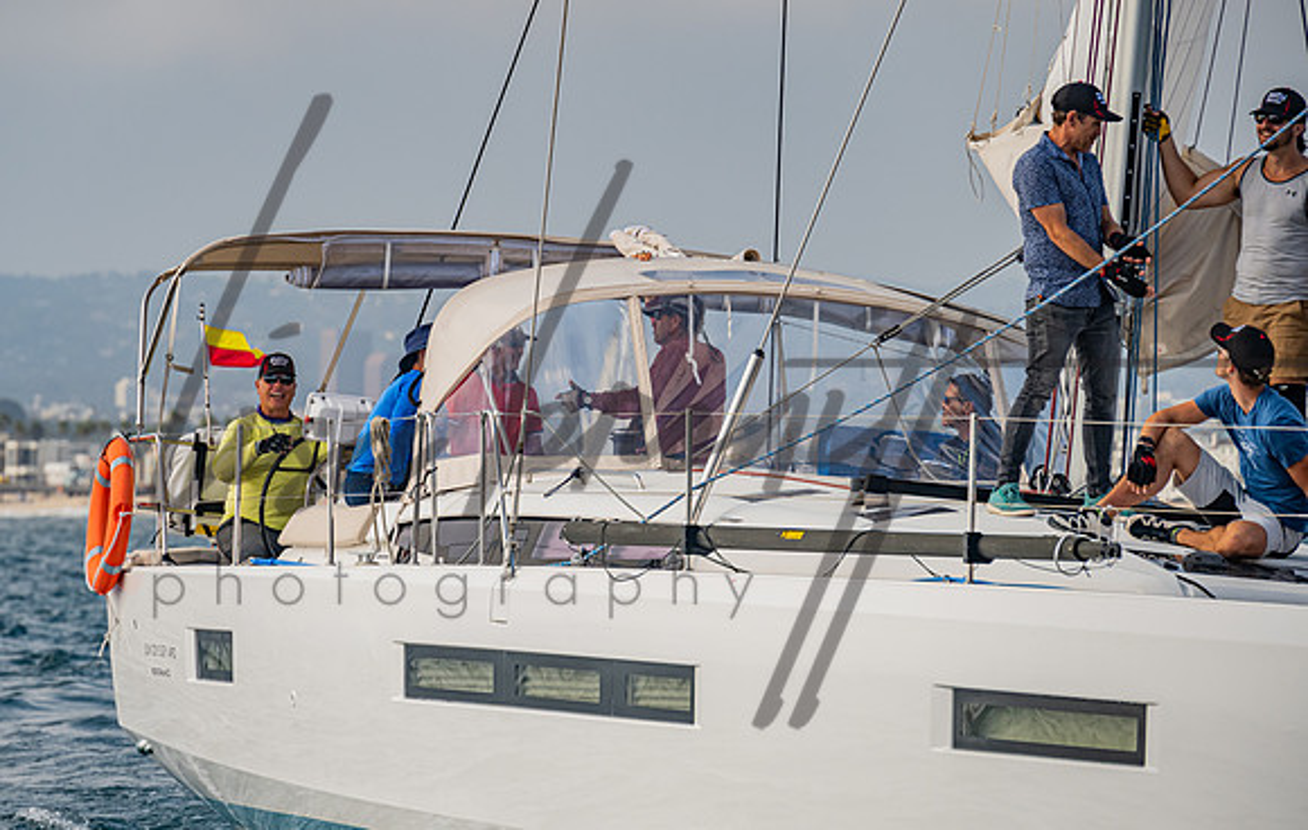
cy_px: 369
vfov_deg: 5.1
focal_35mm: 261
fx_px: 9342
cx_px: 472
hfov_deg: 8.0
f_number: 6.3
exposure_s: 1/500
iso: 500
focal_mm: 200
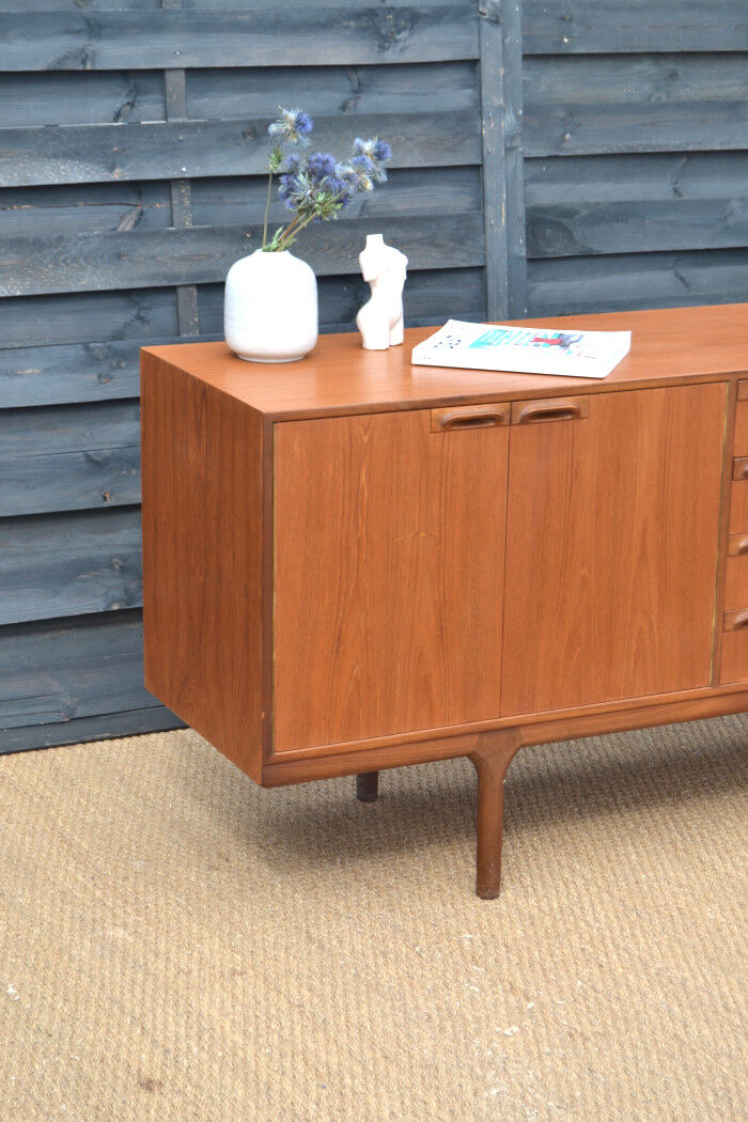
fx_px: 2244
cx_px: 374
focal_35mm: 72
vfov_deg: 28.1
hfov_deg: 18.9
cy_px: 561
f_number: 5.6
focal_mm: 48
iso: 100
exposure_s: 1/125
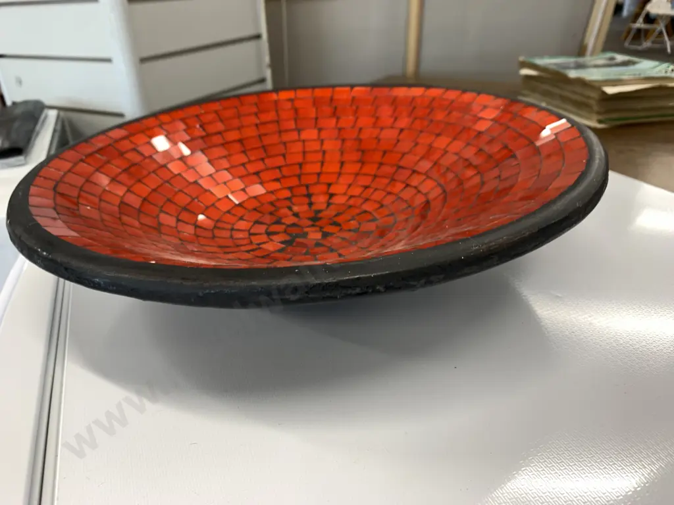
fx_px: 506
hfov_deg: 67.3
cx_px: 337
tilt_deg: -27.5
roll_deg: +3.0
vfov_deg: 53.1
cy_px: 252
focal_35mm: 26
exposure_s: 1/100
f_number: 1.8
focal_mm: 4.25
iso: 64
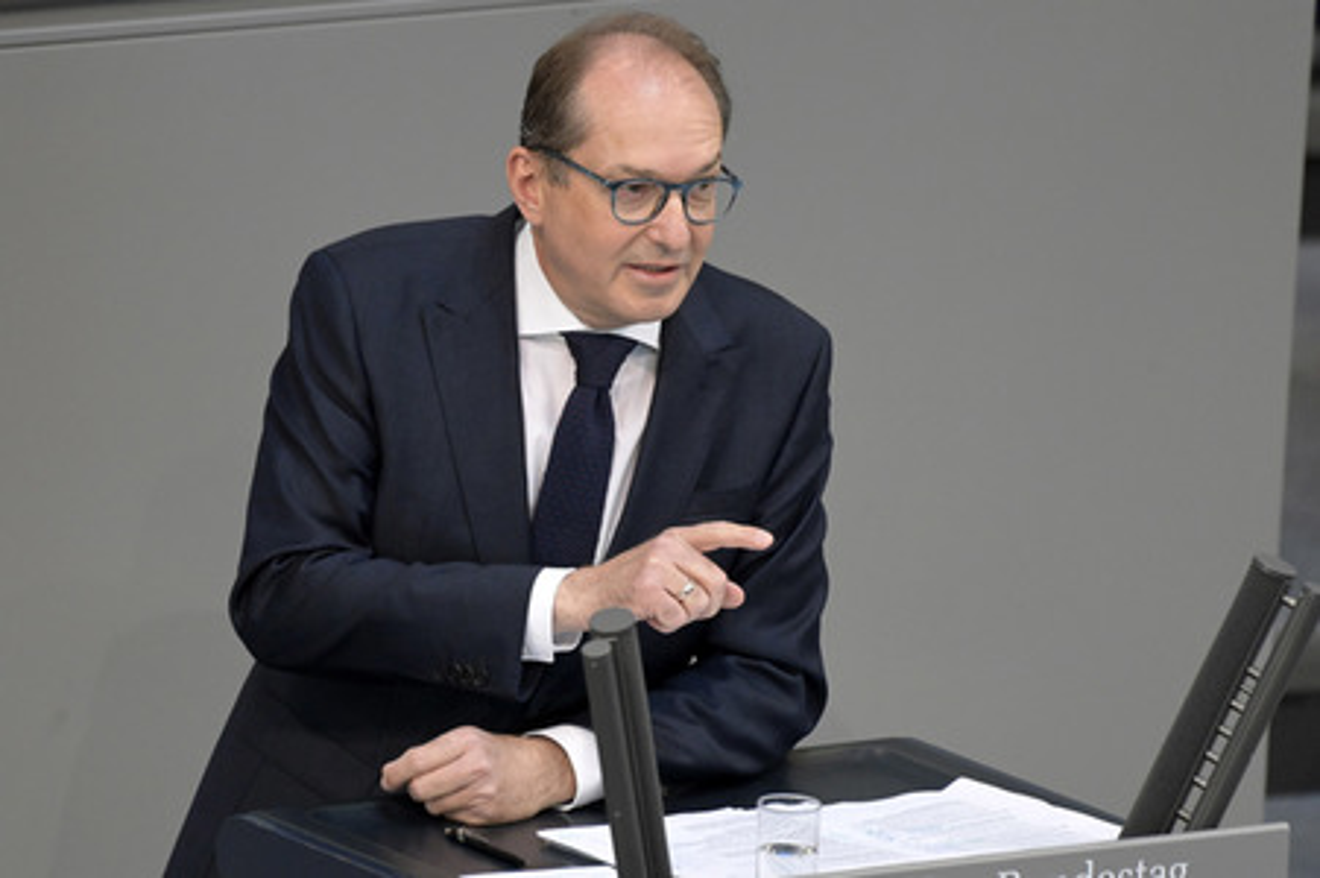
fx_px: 15388
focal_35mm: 420
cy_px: 439
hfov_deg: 4.9
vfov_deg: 3.3
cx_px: 660
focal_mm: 420
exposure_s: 1/400
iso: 8000
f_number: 5.6
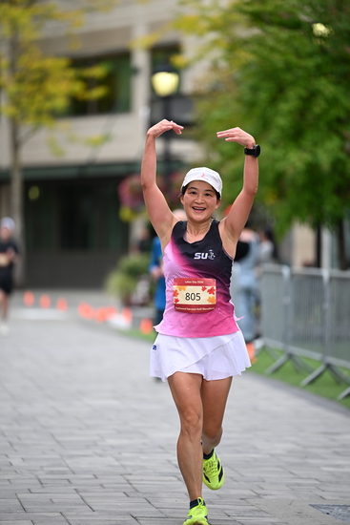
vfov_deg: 10.3
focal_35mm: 200
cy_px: 262
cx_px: 175
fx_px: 2915
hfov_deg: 6.9
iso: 640
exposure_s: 1/2000
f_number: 2.8
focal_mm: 200
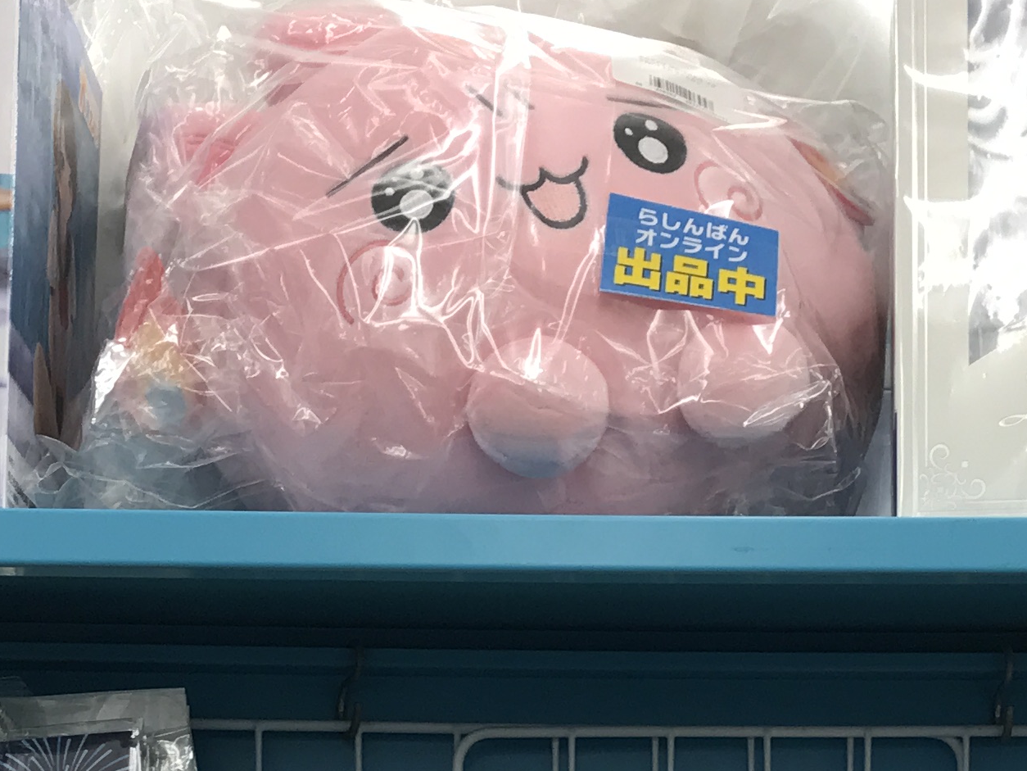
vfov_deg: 15.5
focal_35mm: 90
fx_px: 2671
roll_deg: +0.4
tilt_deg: +3.4
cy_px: 1063
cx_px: 653
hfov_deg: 21.7
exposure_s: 1/60
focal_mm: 3.99
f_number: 1.8
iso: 25
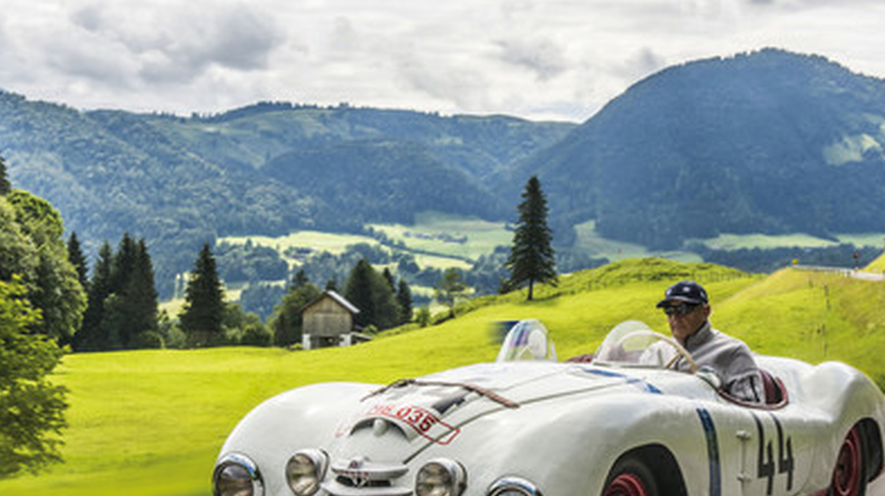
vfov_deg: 17.9
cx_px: 489
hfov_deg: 31.4
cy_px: 339
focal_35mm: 67
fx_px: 1571
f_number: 18
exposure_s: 1/40
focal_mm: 42
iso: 200
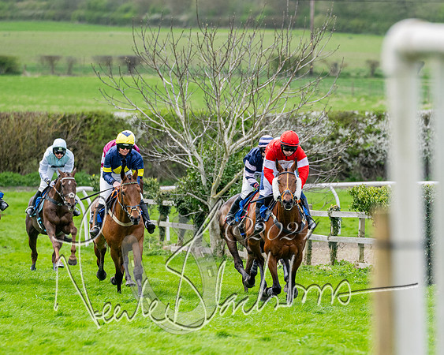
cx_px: 317
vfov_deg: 4.0
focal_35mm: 382
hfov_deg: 5.1
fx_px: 5023
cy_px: 273
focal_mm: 200
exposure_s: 1/2000
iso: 400
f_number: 4
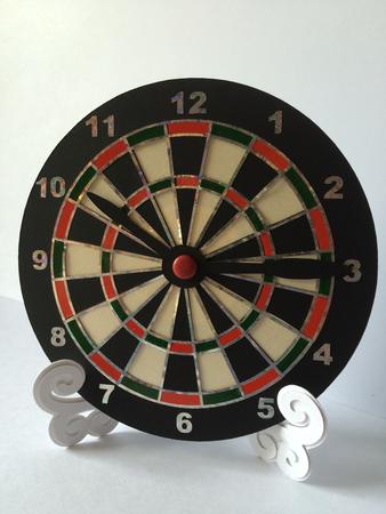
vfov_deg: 61.6
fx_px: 431
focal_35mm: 29
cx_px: 193
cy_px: 257
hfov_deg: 48.3
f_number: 2.2
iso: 40
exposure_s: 1/40
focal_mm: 4.15
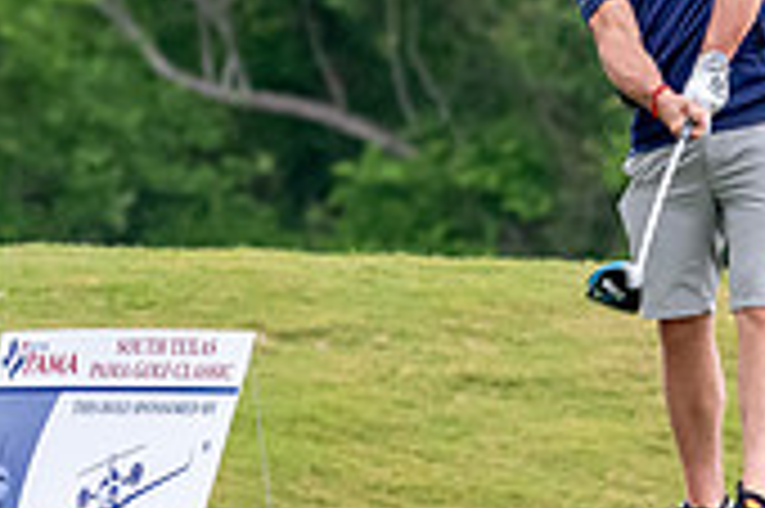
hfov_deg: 1.5
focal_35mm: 1382
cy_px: -34
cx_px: 536
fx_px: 29339
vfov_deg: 1.0
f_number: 5.6
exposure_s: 1/2000
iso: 2500
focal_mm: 270
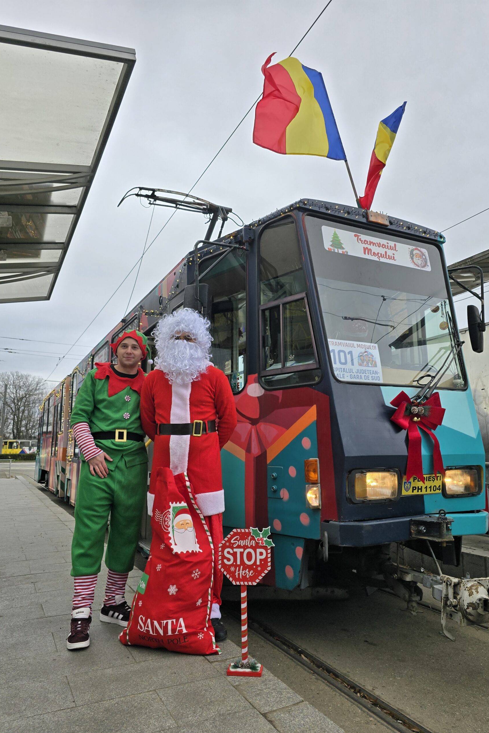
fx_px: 489
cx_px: 254
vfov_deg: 73.7
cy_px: 367
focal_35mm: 24
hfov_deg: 53.1
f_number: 1.7
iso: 20
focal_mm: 6.3
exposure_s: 1/180
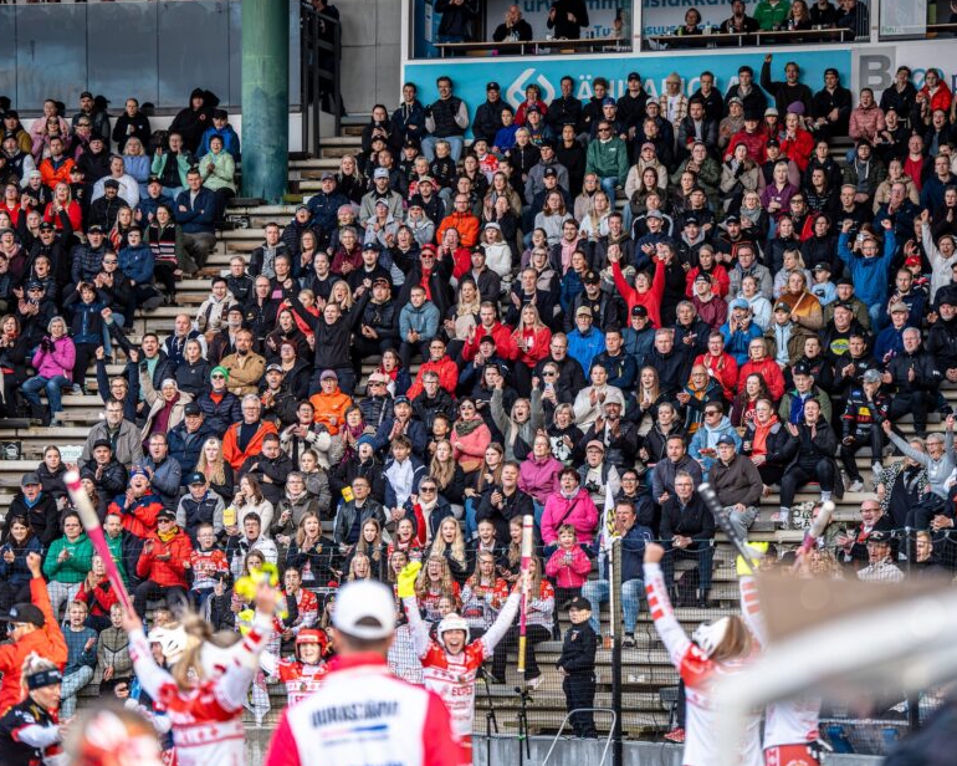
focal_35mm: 141
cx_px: 521
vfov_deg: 11.0
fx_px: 3994
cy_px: 410
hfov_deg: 13.7
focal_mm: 113
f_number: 2.8
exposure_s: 1/1250
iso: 320
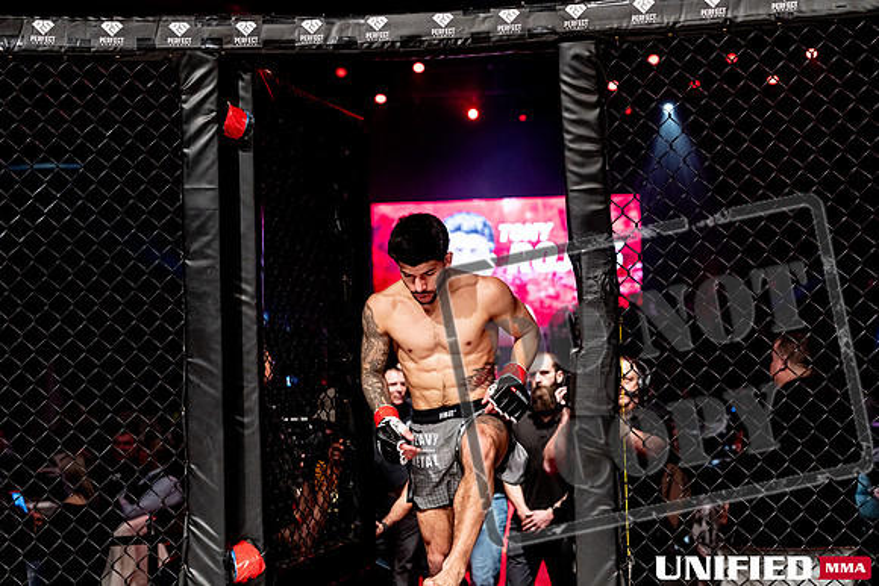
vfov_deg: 27.0
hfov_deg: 39.6
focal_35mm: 50
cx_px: 440
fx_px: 1221
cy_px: 293
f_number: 2.8
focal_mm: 50
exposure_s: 1/640
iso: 2500
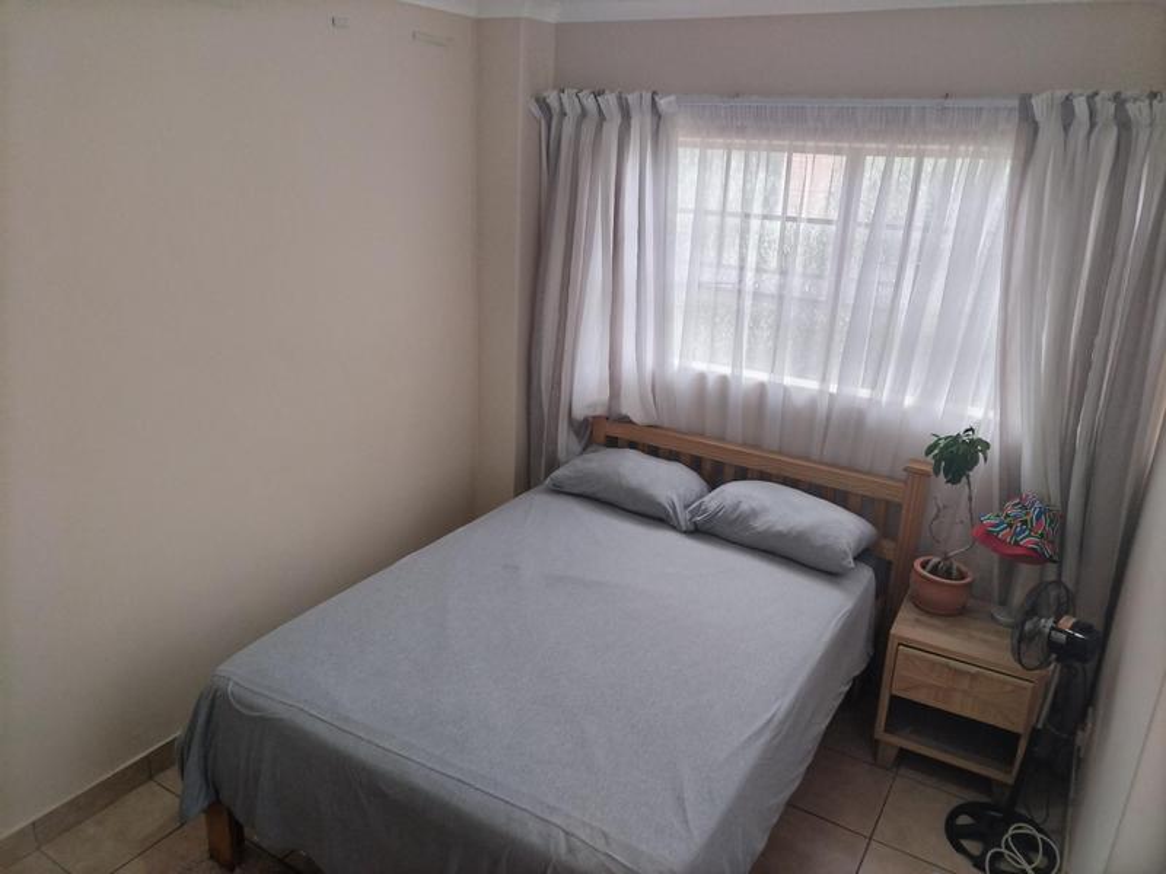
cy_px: 437
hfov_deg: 67.3
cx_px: 583
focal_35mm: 26
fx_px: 876
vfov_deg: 53.1
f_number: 1.8
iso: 414
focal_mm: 4.7
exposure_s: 1/100
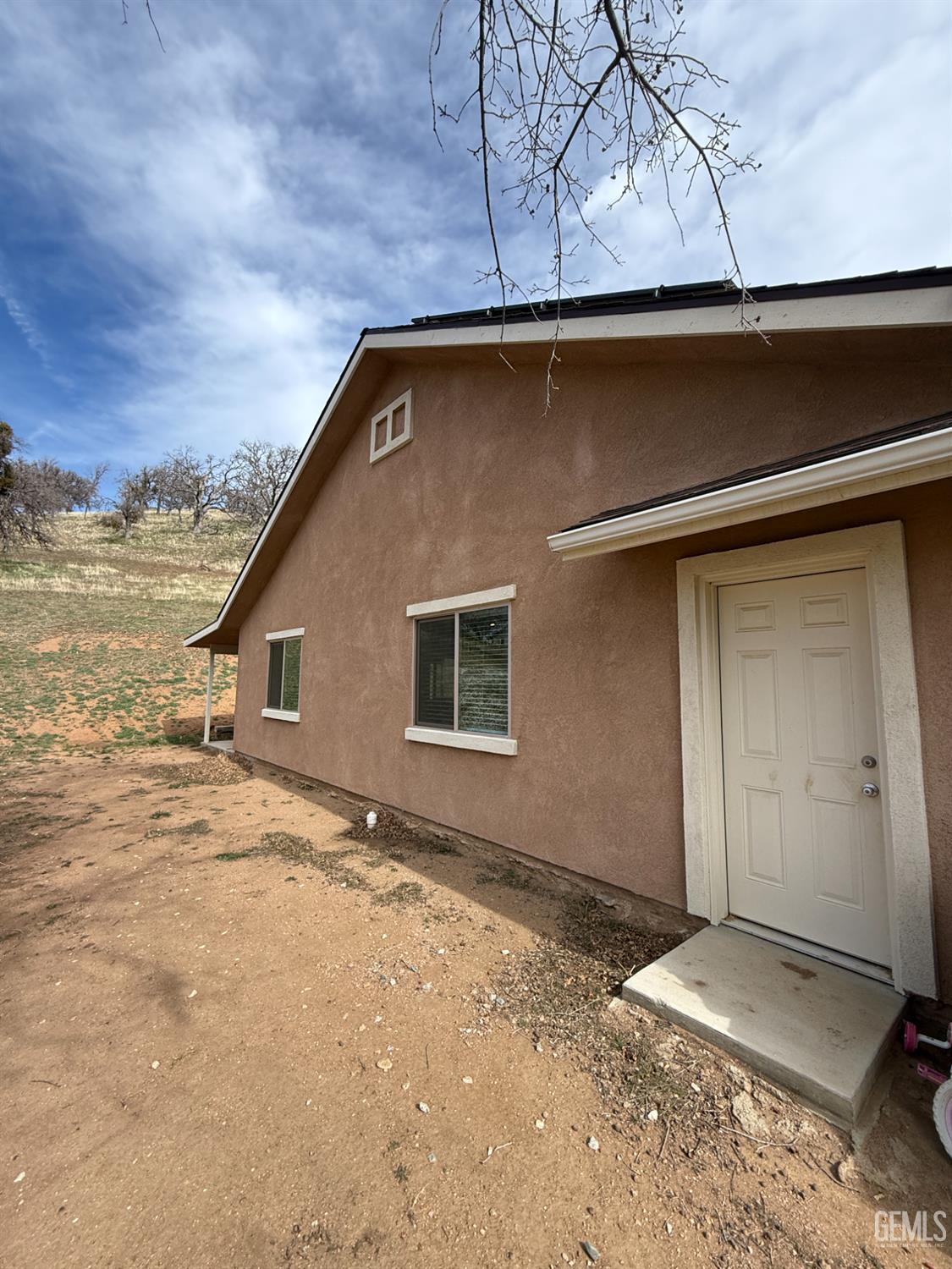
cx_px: 476
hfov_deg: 85.7
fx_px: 513
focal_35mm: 14
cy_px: 634
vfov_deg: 102.1
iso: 64
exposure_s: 1/809
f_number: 2.2
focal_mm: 2.22
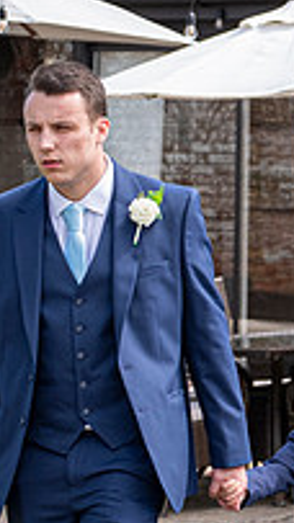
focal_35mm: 276
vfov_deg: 7.8
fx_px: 3830
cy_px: 291
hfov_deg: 4.3
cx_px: 835
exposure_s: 1/640
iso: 200
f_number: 3.6
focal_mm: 50
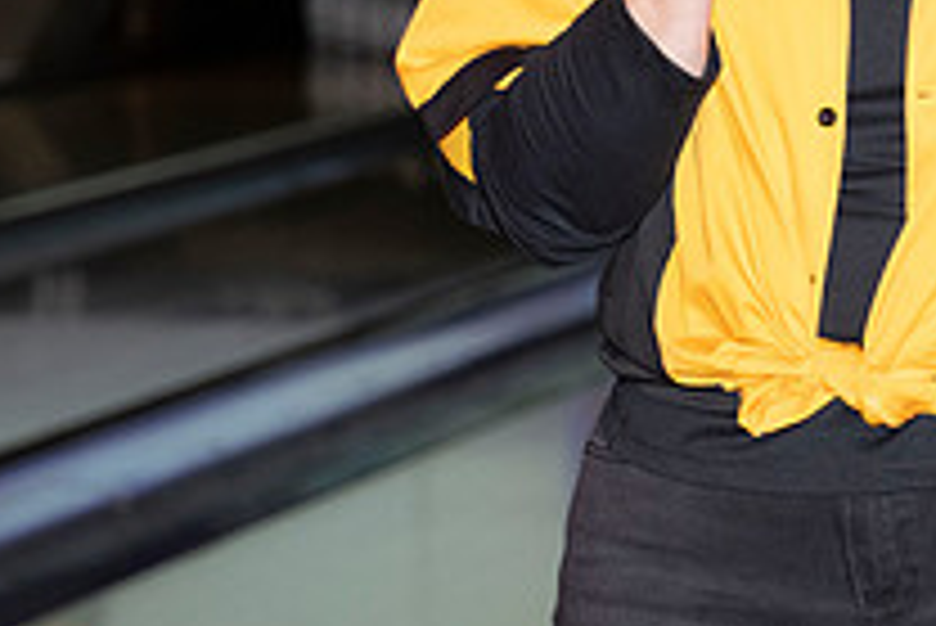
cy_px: -20
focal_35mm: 335
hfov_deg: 6.1
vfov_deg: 4.1
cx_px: 819
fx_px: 8716
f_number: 5.6
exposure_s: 1/60
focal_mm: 120
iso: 1600
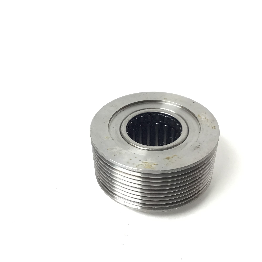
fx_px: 317
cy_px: 132
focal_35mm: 37
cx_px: 136
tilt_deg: -38.5
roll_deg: +2.0
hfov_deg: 44.9
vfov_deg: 44.9
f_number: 2.4
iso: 80
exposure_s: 1/30
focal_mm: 3.3
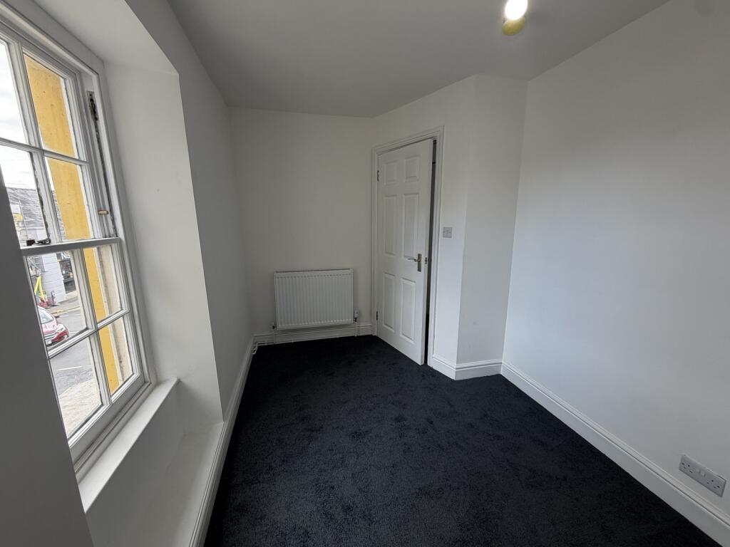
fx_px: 295
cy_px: 274
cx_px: 365
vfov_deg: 85.7
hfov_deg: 102.1
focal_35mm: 14
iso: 80
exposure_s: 1/121
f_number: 2.2
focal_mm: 2.22
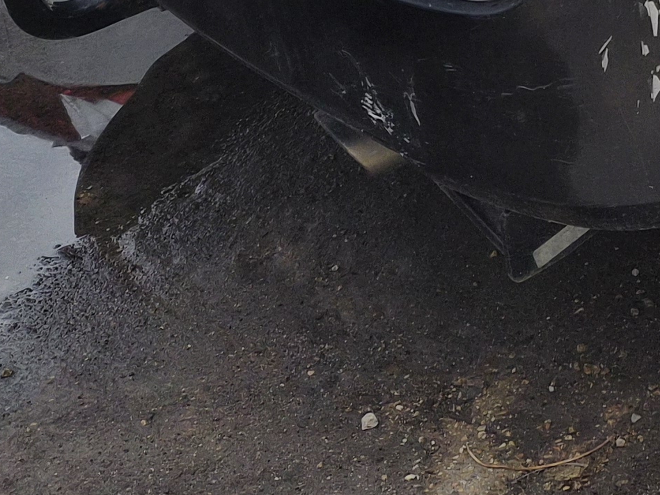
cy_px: -542
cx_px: 1005
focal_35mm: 97
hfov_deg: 18.0
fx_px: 1849
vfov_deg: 12.9
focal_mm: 5.4
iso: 80
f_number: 1.8
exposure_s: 1/5120
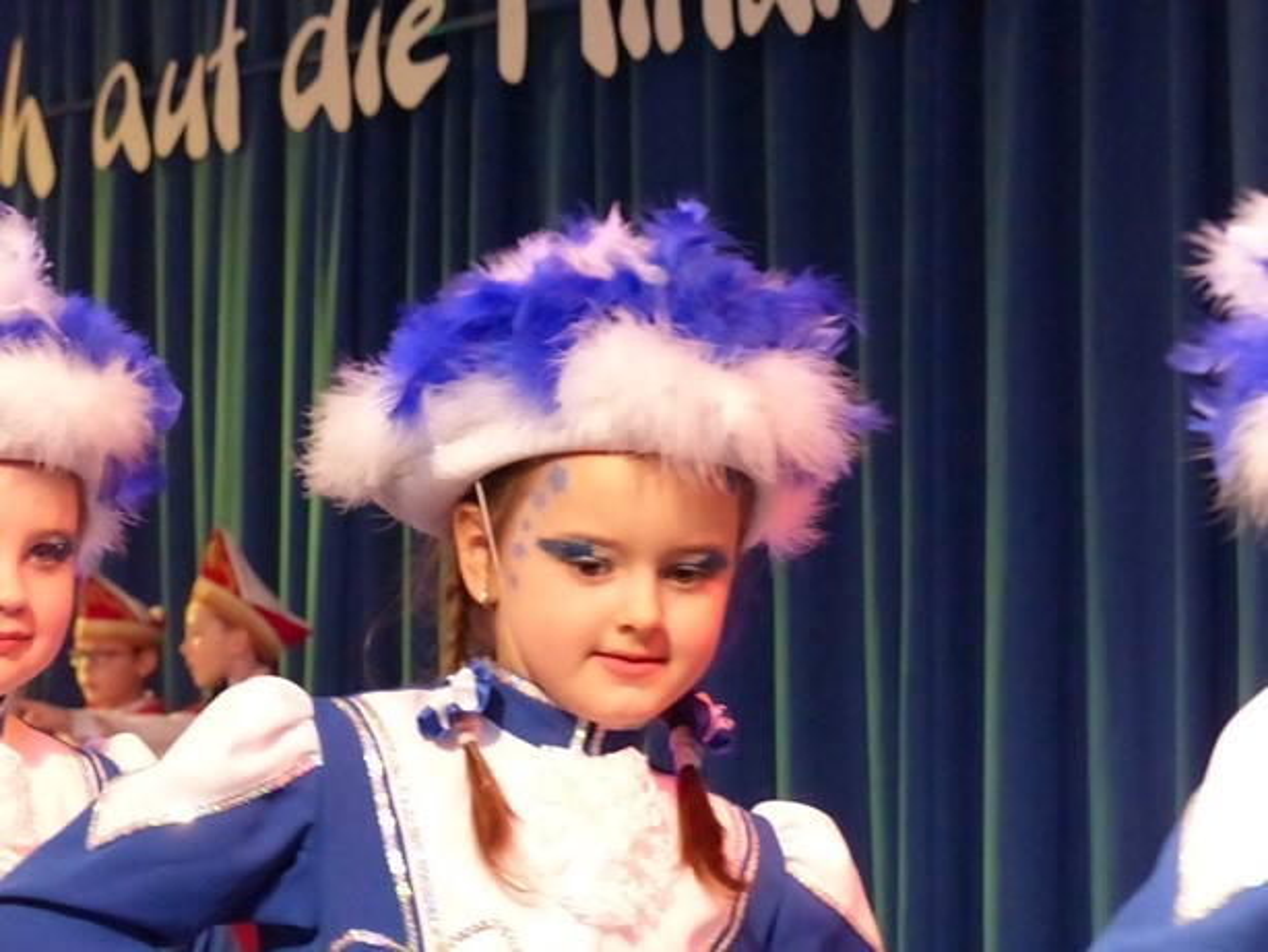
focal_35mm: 160
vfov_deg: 9.3
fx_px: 5863
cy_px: 476
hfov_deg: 12.3
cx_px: 634
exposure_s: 1/125
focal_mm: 28.7
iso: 1600
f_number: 4
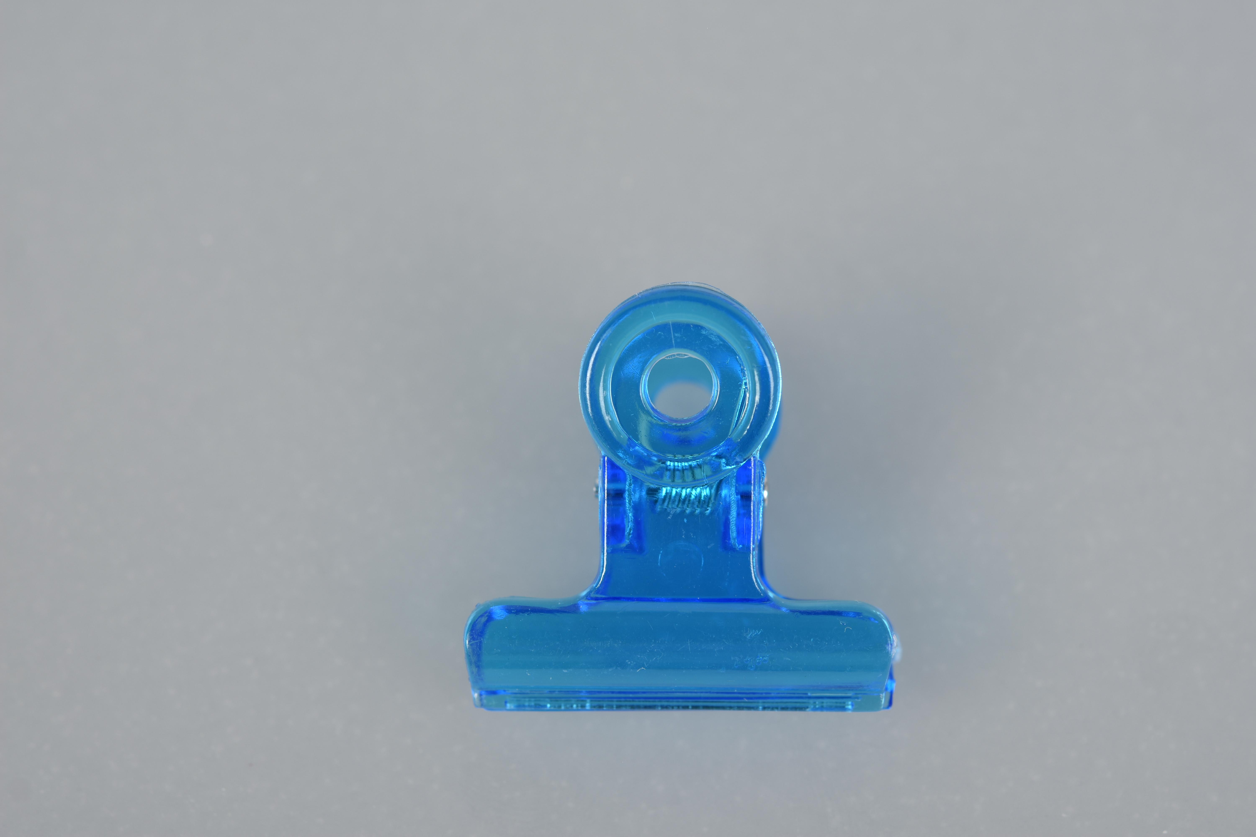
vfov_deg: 15.2
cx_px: 628
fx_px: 3140
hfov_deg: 22.6
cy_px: 418
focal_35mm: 90
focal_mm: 60
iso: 100
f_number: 5.6
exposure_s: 1/160
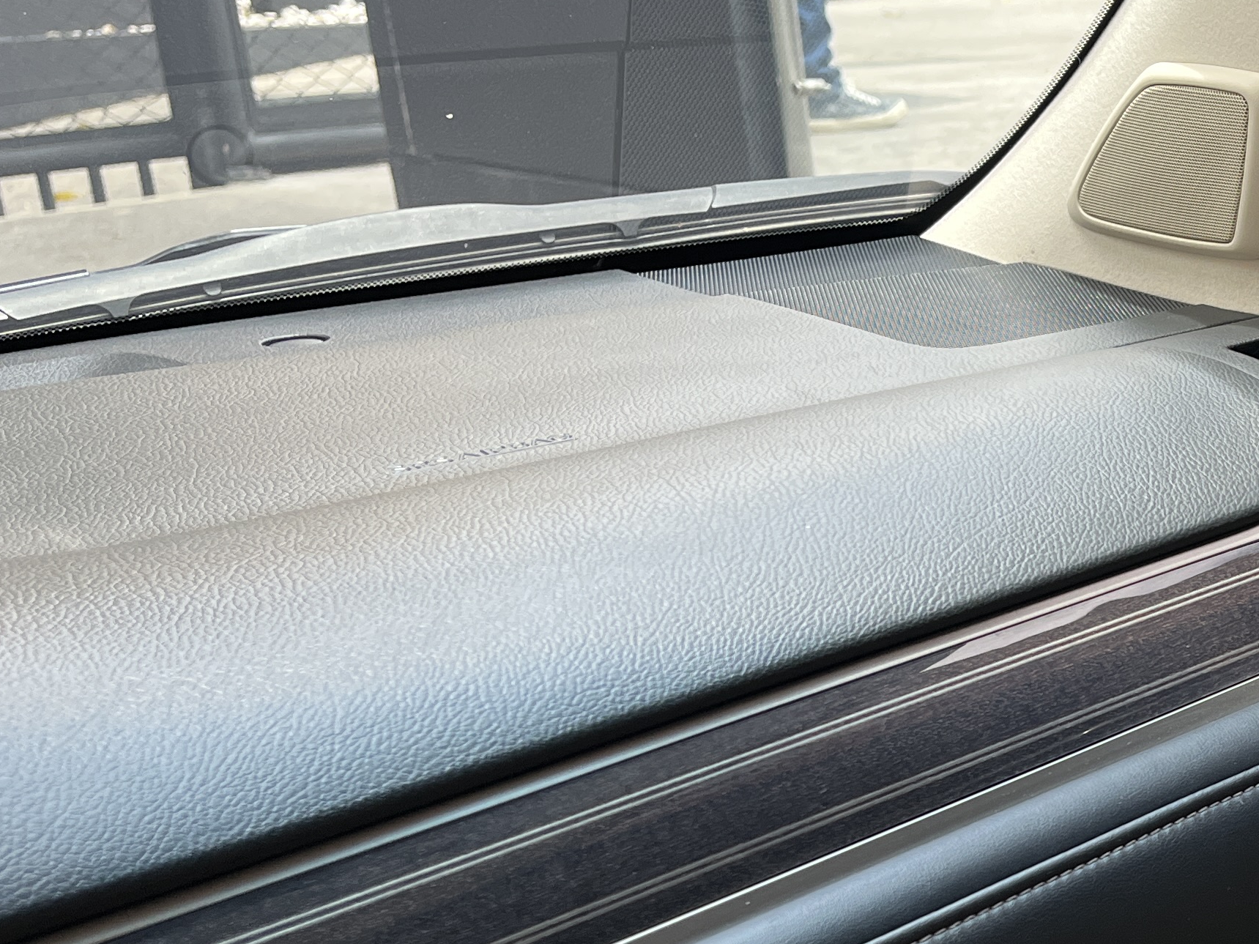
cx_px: 1436
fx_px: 2218
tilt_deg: -20.0
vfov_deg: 23.8
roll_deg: +1.0
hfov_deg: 28.4
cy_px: 676
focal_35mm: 61
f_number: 1.6
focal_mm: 5.1
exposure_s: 1/102
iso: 125
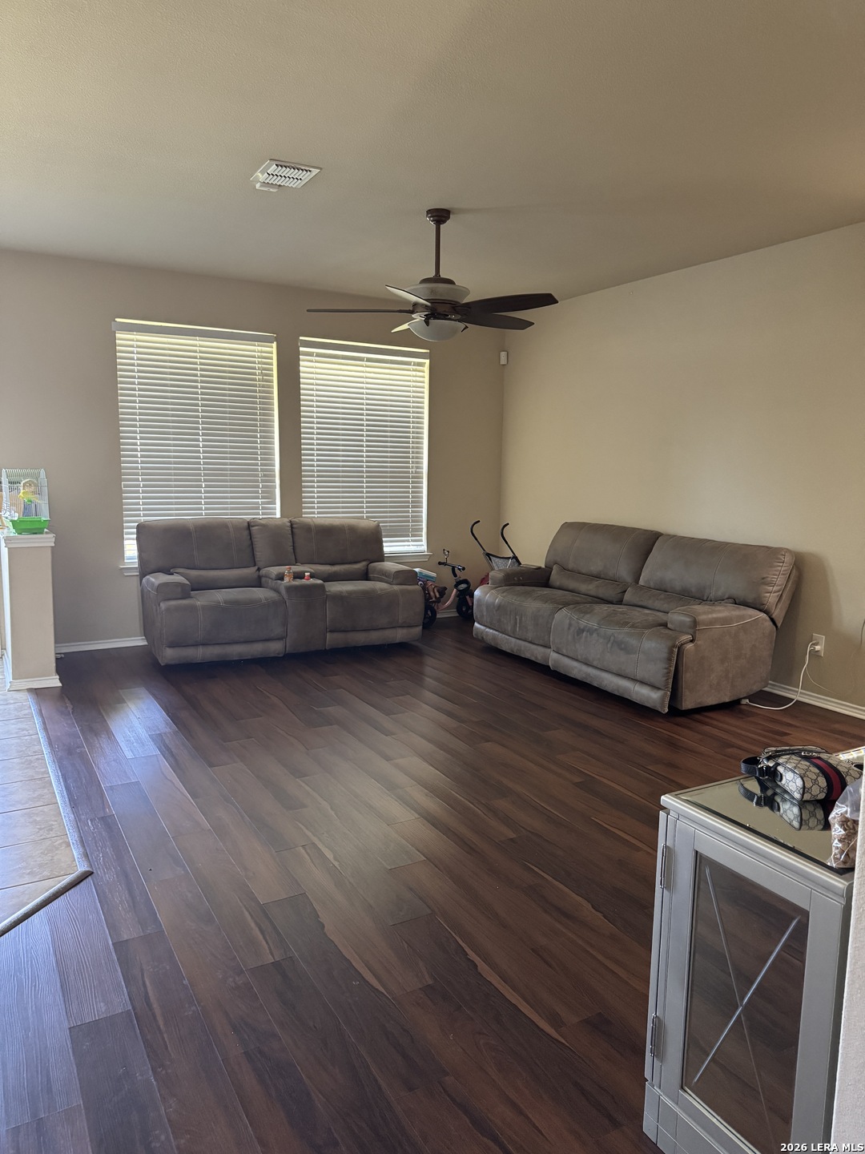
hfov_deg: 56.8
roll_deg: -1.3
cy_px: 577
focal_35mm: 24
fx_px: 800
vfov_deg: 71.6
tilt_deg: -6.0
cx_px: 432
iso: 800
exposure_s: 1/60
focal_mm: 6.76
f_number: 1.78
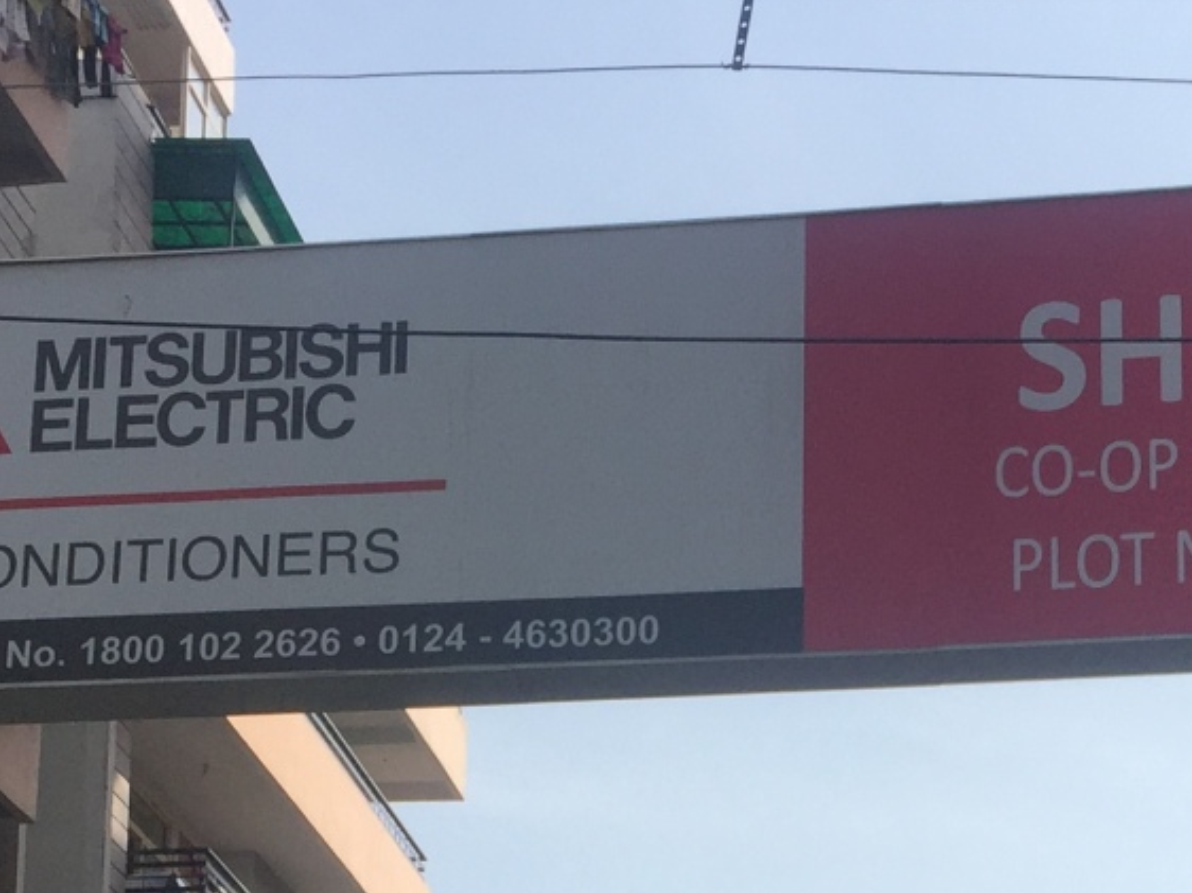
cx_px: 743
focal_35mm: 94
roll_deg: -1.9
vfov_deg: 14.6
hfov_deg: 20.8
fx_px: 3236
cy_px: 1343
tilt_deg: +11.9
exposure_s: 1/2326
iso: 32
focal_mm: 4.15
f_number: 2.2
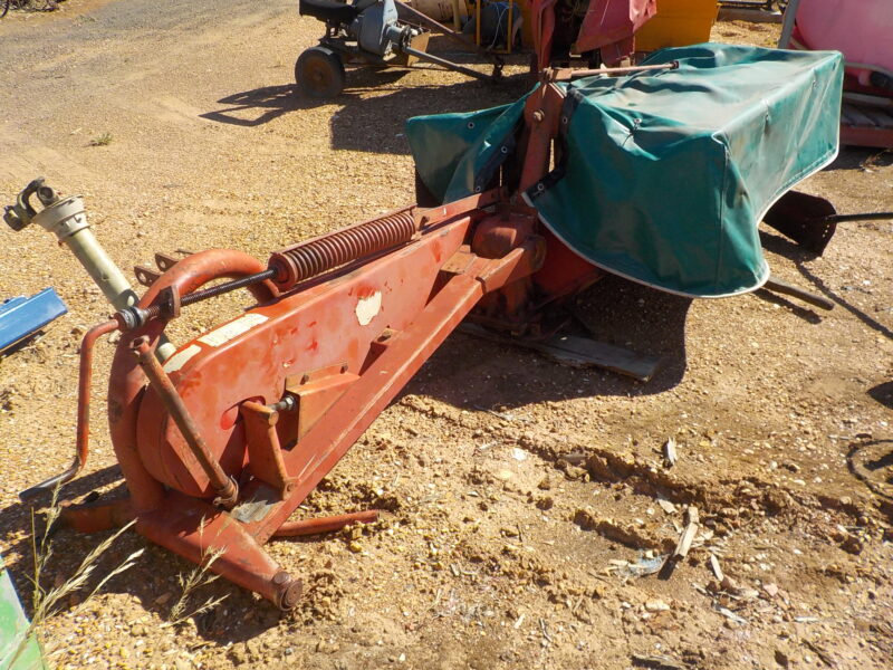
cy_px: 335
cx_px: 446
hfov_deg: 60.0
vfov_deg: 46.8
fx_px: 774
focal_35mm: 30
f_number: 3.3
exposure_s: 1/800
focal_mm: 4.1
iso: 125
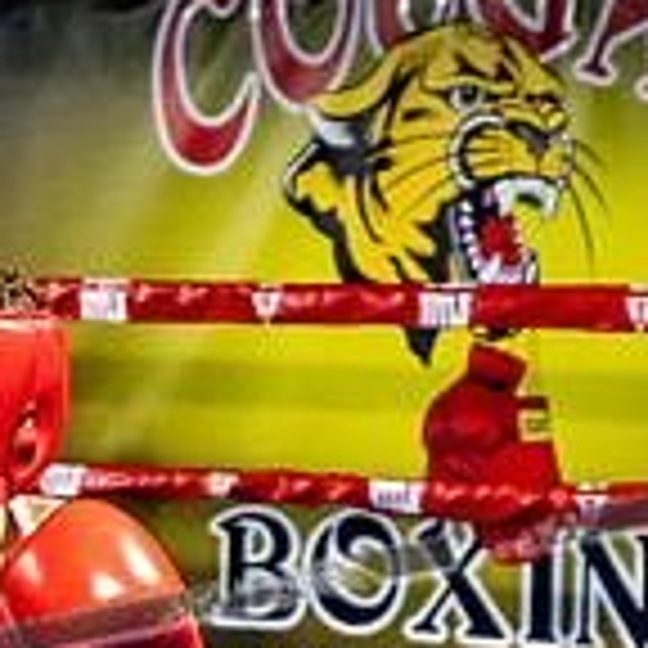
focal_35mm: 178
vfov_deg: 9.7
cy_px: 758
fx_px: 3770
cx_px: -279
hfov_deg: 9.6
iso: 5000
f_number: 2.8
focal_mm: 35
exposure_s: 1/800
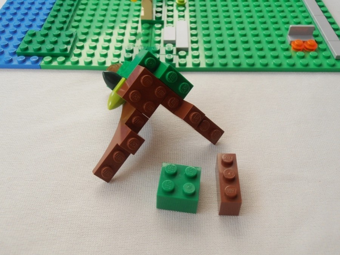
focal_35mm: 37
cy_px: 128
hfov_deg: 50.1
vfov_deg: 38.7
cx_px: 170
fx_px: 363
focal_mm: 6.61
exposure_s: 1/80
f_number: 3.9
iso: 80
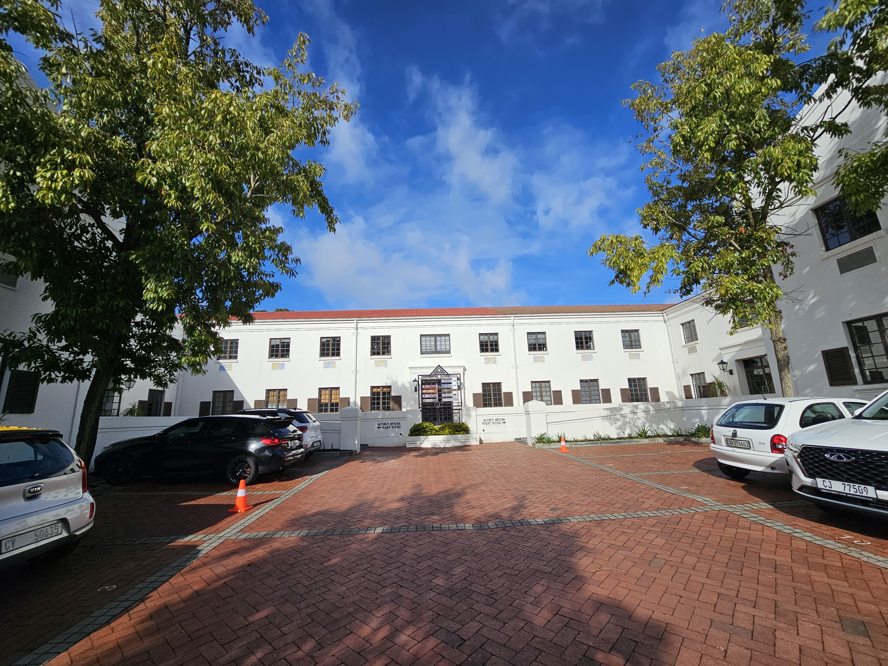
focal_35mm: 13
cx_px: 444
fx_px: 333
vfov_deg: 89.9
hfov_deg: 106.2
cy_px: 333
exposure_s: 1/3345
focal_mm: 2.2
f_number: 2.2
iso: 50
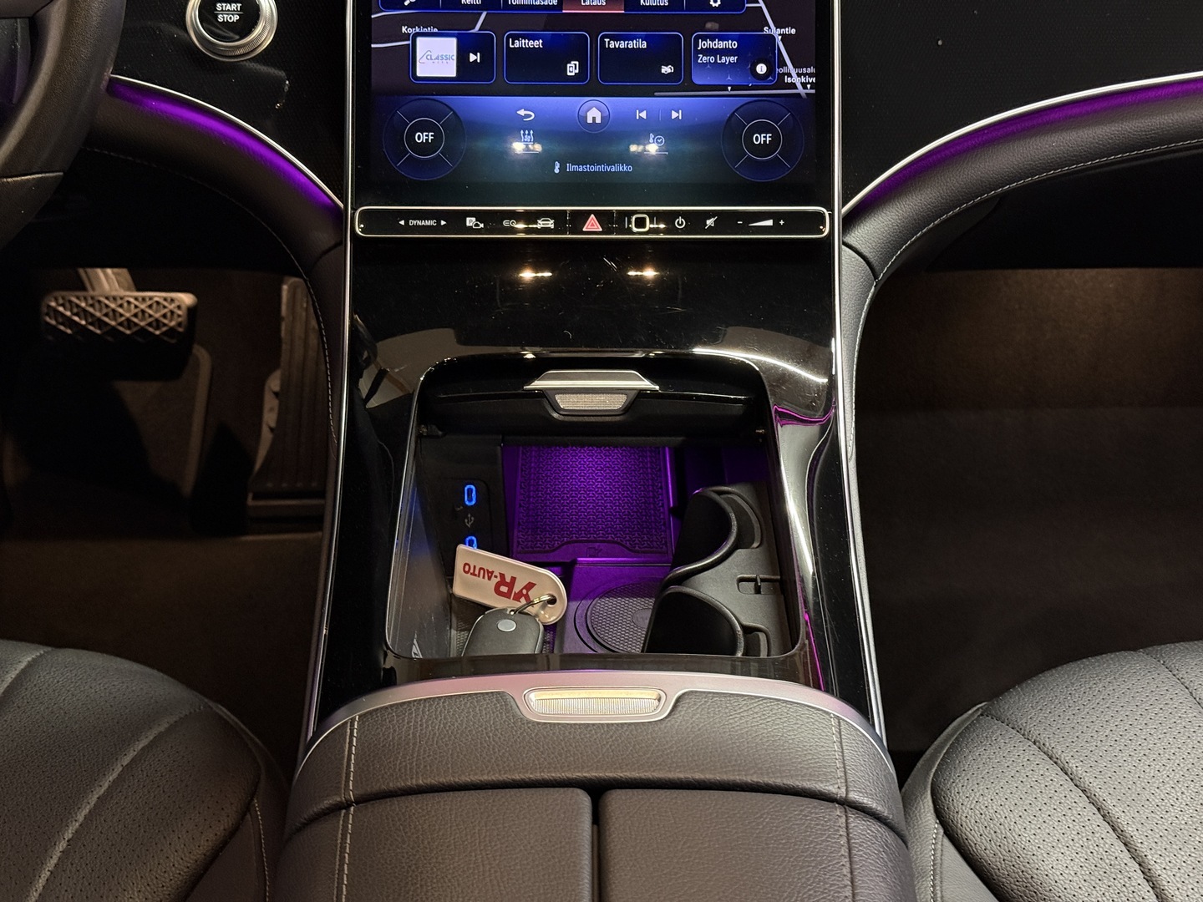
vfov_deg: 30.3
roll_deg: -0.8
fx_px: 1668
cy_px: 451
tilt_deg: -31.9
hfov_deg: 39.7
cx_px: 602
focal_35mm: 48
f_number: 1.78
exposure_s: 1/40
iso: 500
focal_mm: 6.76
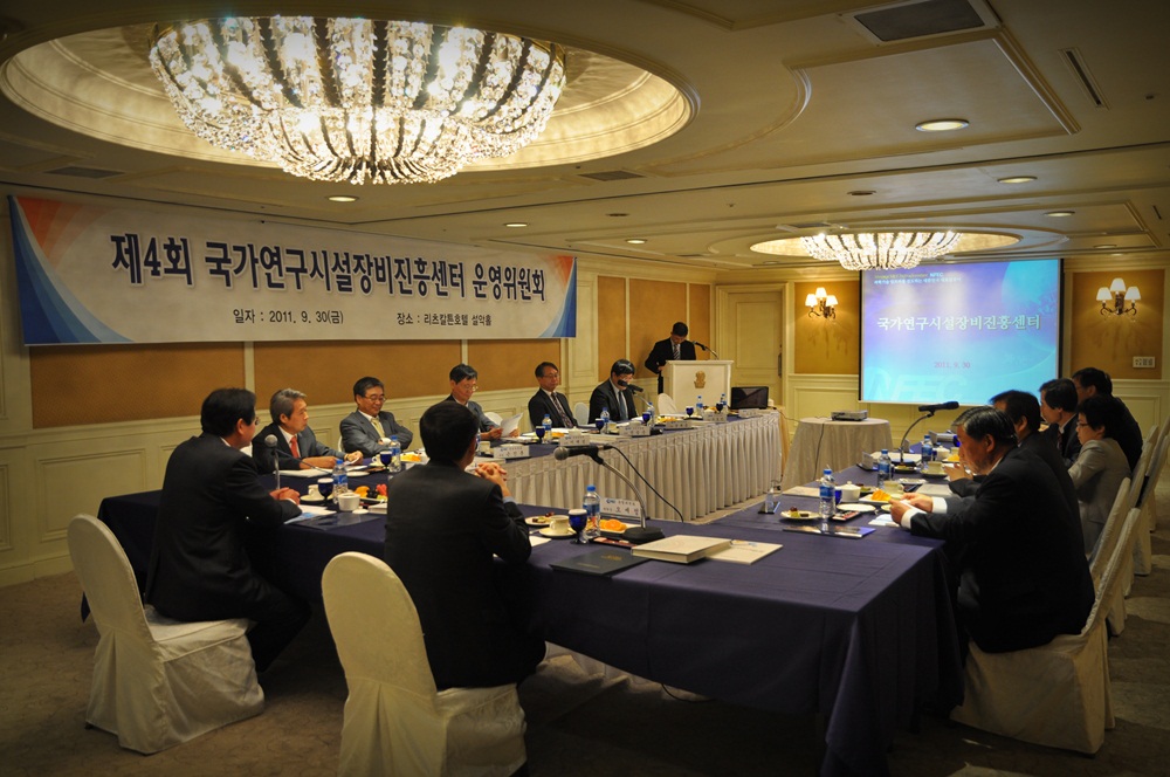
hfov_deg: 64.6
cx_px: 585
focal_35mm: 28
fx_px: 925
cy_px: 388
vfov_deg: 45.6
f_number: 5
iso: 400
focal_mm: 19
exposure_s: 1/25
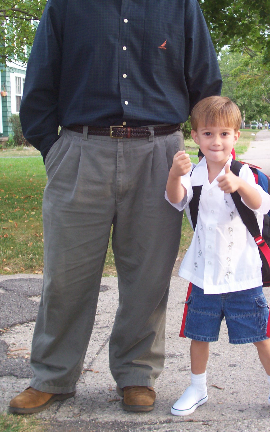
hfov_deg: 18.3
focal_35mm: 71
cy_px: 162
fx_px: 836
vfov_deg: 28.9
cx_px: 170
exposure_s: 1/73.3
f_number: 3.2
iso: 80
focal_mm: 8.7
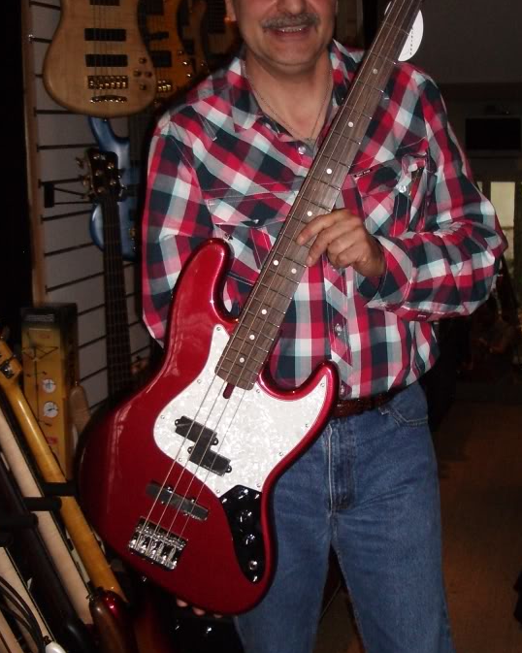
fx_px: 1005
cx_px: 285
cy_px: 308
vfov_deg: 36.0
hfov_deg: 29.1
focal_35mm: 52
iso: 200
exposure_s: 1/60
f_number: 2.6
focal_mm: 5.8
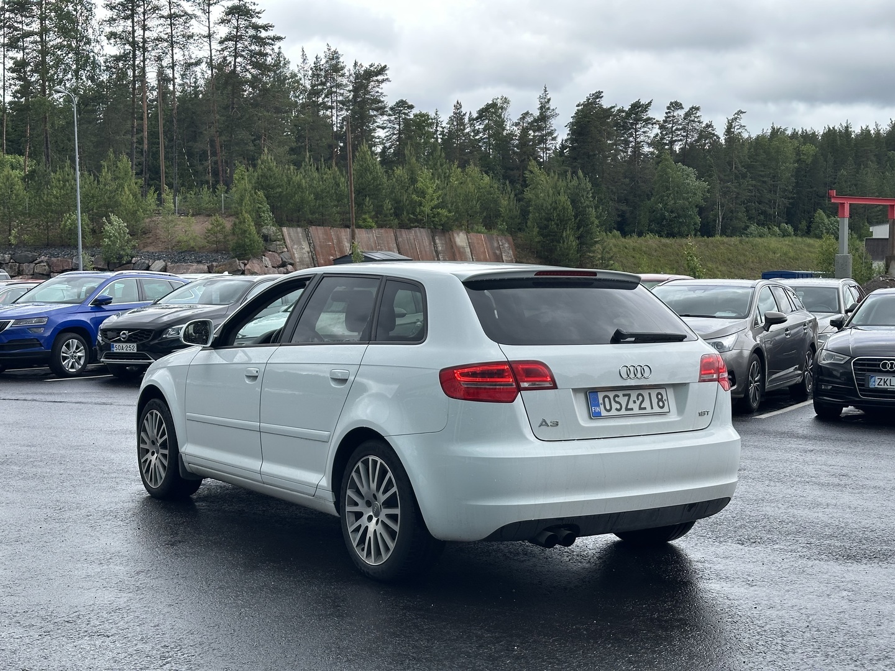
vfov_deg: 30.3
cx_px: 448
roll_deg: +0.4
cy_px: 336
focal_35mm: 48
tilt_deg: -2.7
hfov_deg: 39.7
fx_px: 1241
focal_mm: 6.86
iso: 64
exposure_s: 1/1133
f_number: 1.78
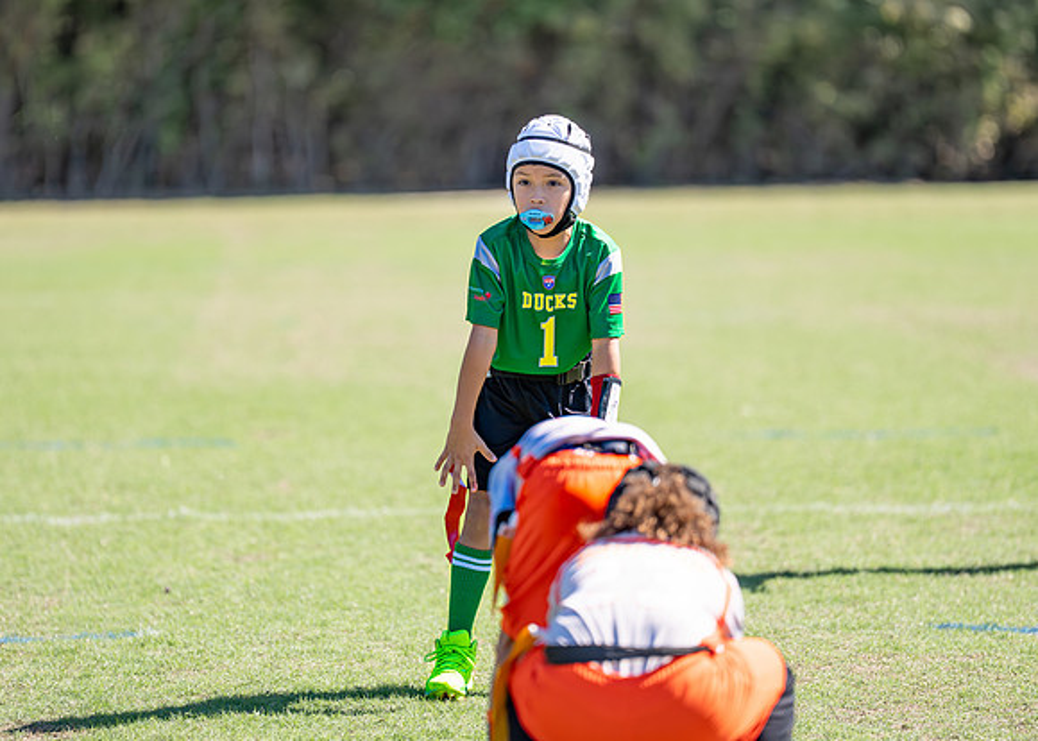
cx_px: 490
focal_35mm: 249
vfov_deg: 5.8
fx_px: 7326
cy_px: 337
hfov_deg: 8.1
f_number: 2.8
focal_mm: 200
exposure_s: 1/2000
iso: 200
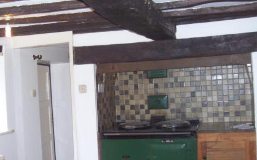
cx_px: 83
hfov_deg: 37.7
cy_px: 88
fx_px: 371
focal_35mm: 53
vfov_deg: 24.4
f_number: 2.7
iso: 200
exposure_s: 1/60
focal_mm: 6
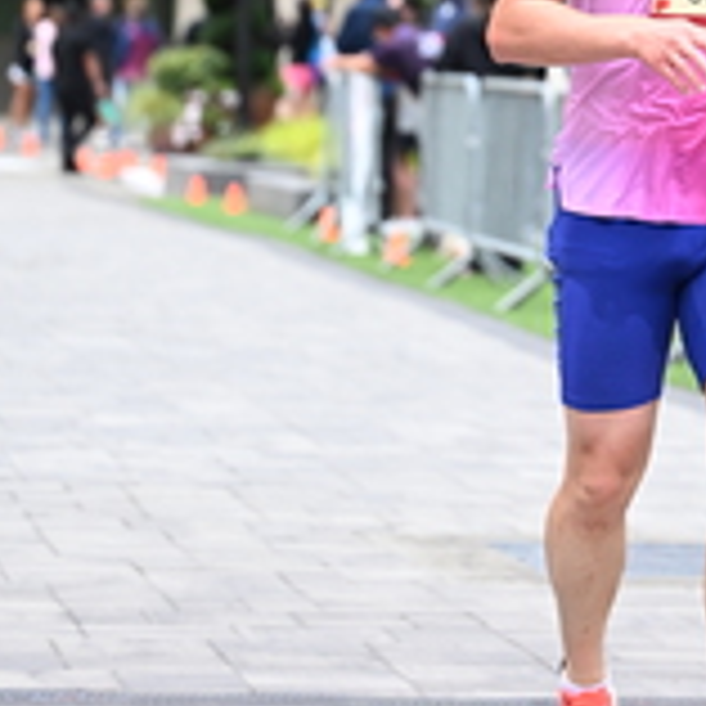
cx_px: 749
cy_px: -76
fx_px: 5699
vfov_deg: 7.0
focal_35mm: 247
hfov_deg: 7.1
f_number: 2.8
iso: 1000
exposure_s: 1/2000
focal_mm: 83
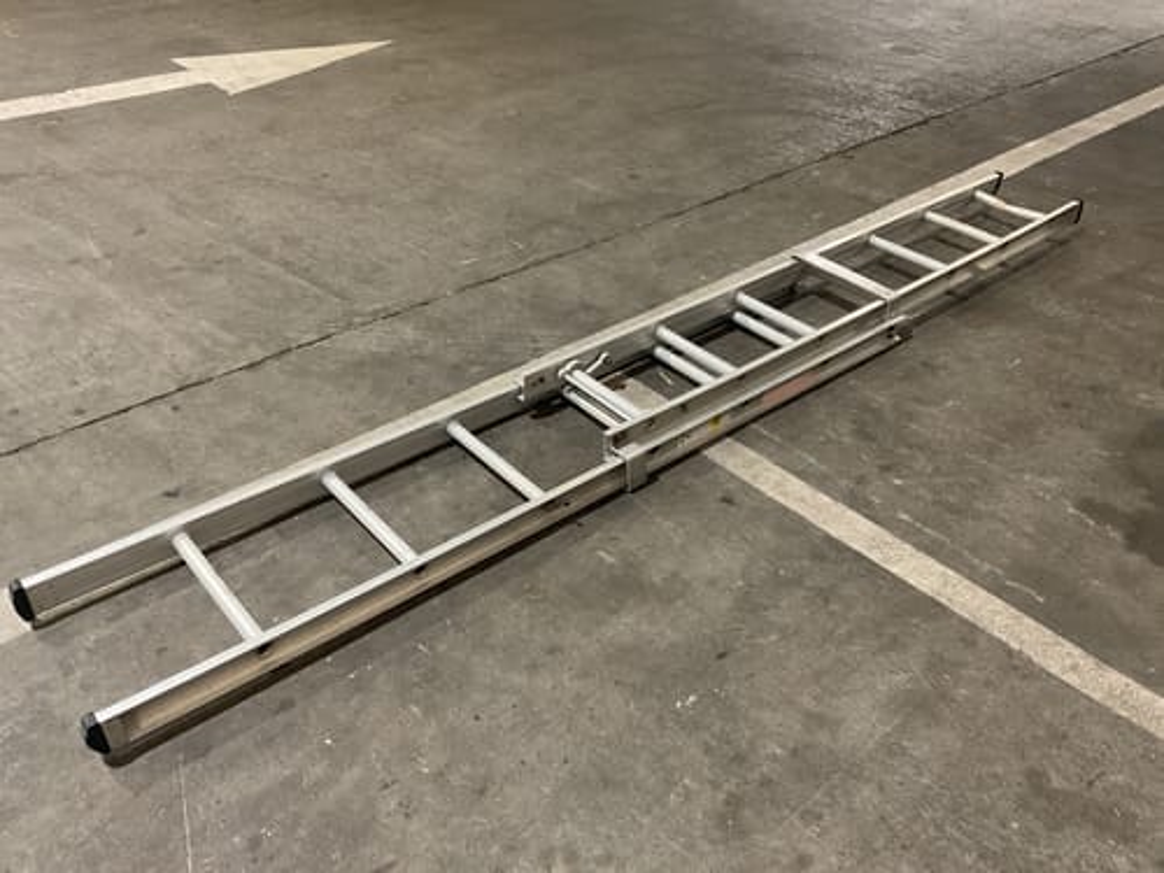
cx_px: 582
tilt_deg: -37.6
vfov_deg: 48.2
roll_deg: -2.5
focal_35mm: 29
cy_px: 436
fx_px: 975
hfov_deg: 61.7
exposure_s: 1/60
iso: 200
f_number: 1.8
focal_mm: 3
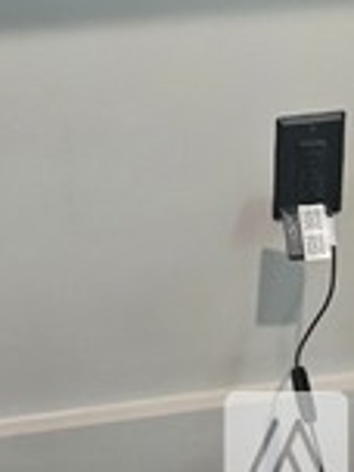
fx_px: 1432
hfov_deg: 13.8
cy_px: -520
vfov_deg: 14.8
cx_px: -50
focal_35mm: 105
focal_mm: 5
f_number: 1.8
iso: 640
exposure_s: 1/30
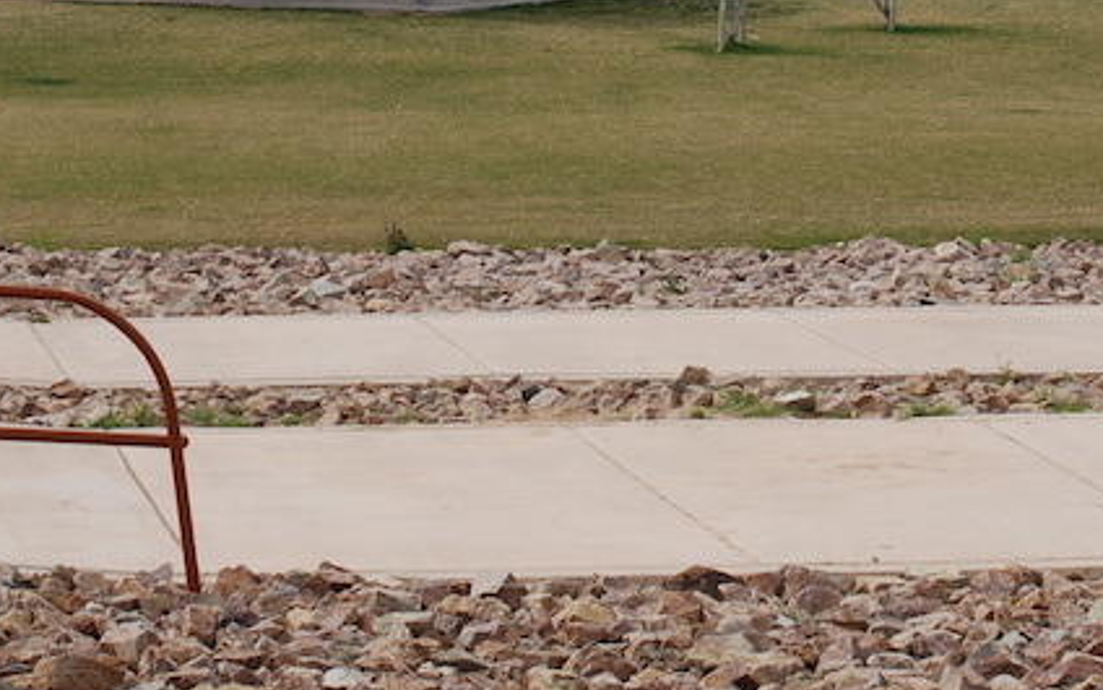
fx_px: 4449
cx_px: 760
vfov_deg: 8.8
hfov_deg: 14.1
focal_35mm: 148
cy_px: -139
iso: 100
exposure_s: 1/250
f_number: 8
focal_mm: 40
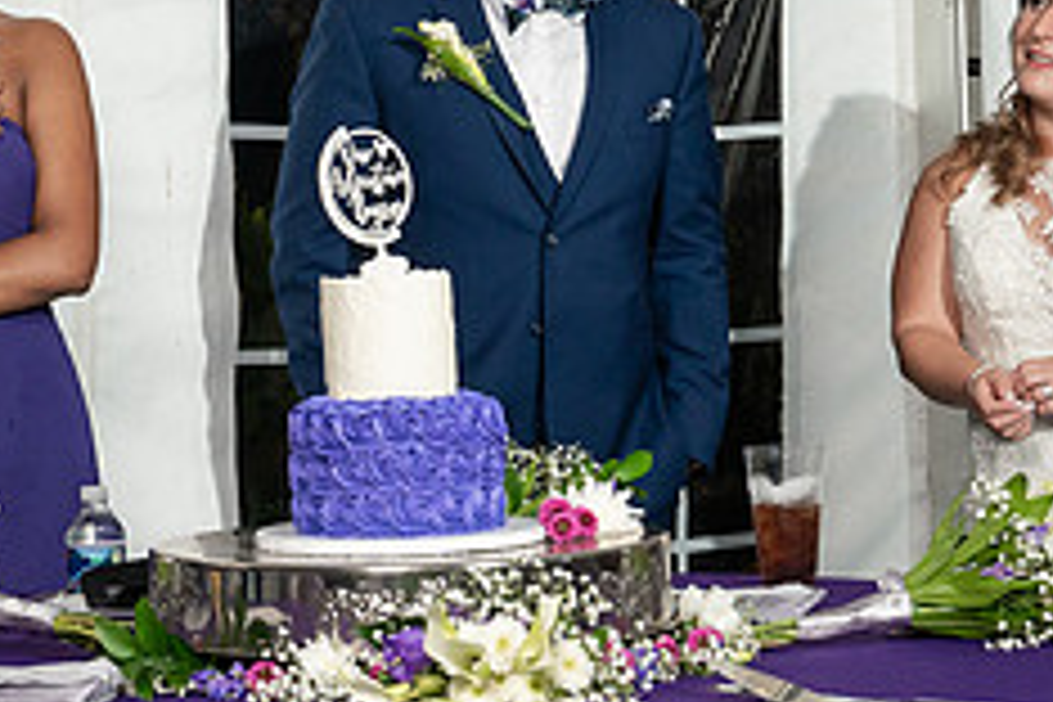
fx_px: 3334
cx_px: 122
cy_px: 227
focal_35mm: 114
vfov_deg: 12.0
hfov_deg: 17.7
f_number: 5.6
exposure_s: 1/200
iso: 1600
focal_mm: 45
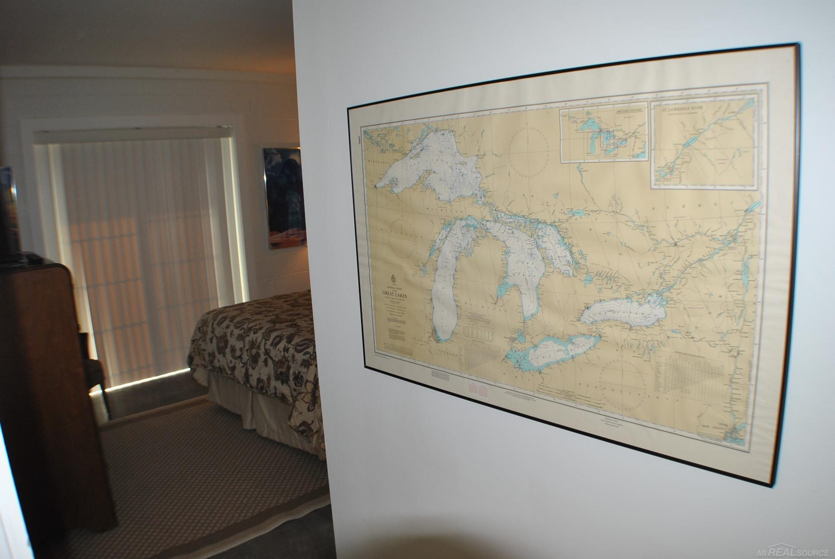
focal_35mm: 34
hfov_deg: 55.0
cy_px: 280
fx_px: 801
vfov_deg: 38.5
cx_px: 418
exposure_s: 1/60
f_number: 3.8
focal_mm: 23
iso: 200
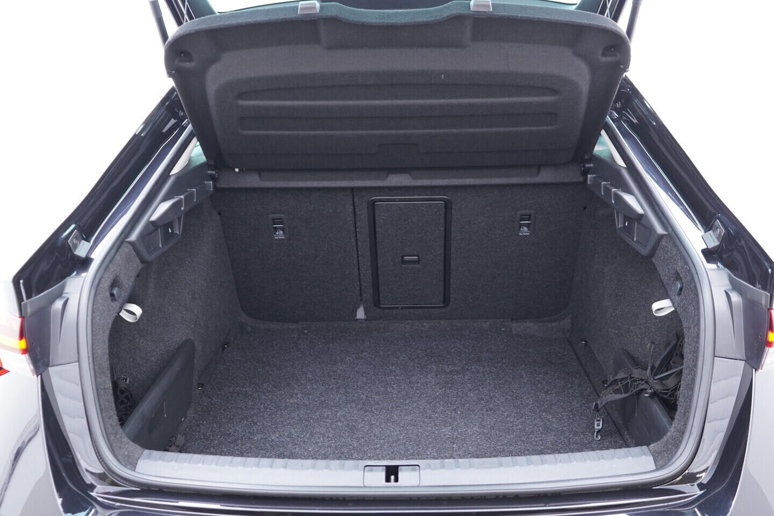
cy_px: 258
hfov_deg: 53.1
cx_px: 387
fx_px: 774
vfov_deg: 36.9
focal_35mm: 36
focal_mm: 24
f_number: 2.8
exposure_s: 1/40
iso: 800
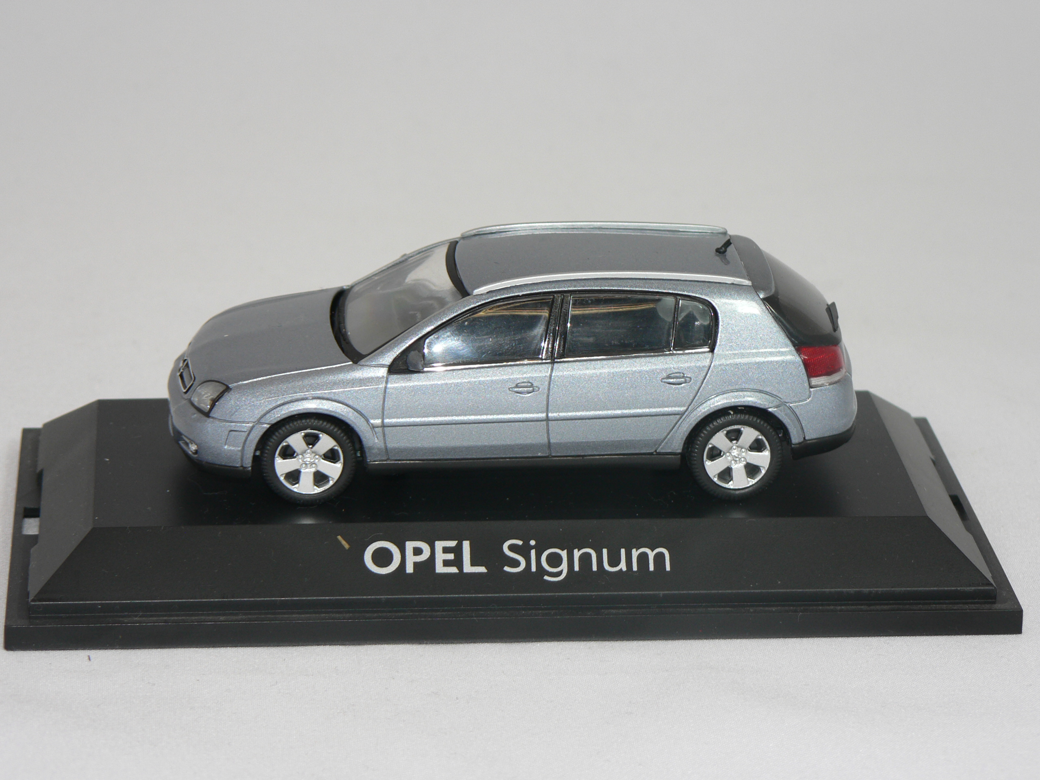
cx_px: 520
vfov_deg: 12.0
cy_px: 390
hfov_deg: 15.9
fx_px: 3725
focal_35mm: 124
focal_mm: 20.7
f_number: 3.2
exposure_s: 1/60
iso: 80
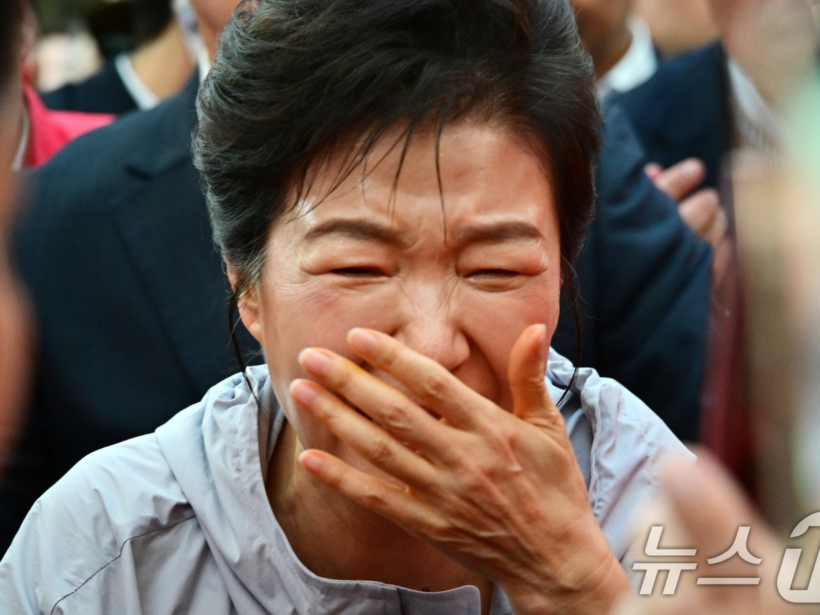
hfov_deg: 15.8
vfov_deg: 11.9
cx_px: 433
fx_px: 2962
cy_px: 307
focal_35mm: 125
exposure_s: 1/320
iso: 4000
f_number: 7.1
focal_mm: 115
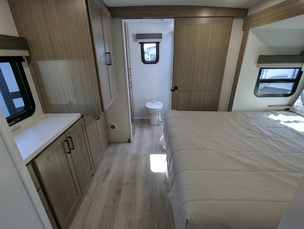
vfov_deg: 78.2
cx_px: 152
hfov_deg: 94.4
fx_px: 141
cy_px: 114
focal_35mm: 16
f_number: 2.2
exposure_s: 1/71.4
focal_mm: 2.35
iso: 49
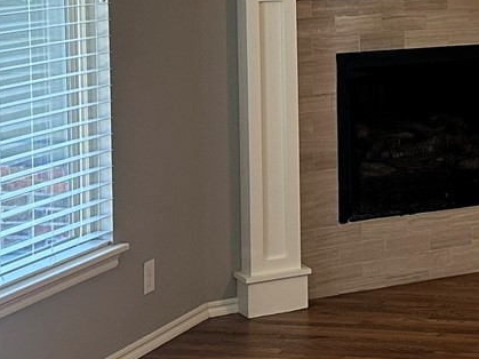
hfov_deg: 17.2
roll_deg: +0.4
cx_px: 556
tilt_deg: -2.8
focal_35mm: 110
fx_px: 1522
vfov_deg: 13.2
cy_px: -25
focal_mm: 6.86
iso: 160
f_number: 1.78
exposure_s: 1/120
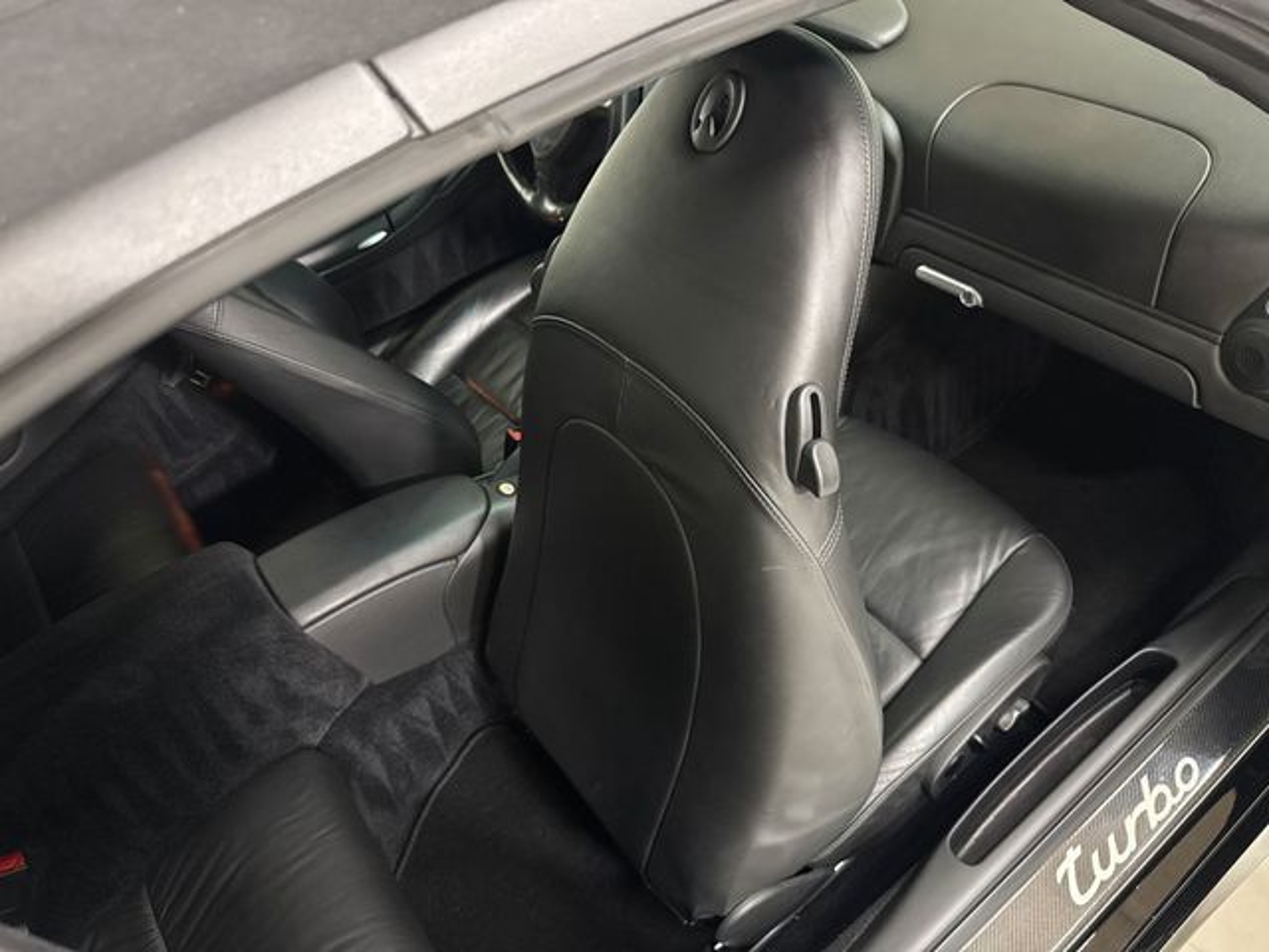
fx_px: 880
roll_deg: +9.5
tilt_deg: -43.7
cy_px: 476
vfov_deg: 56.8
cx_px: 634
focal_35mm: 24
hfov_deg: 71.6
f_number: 1.78
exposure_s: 1/60
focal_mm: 6.76
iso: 640
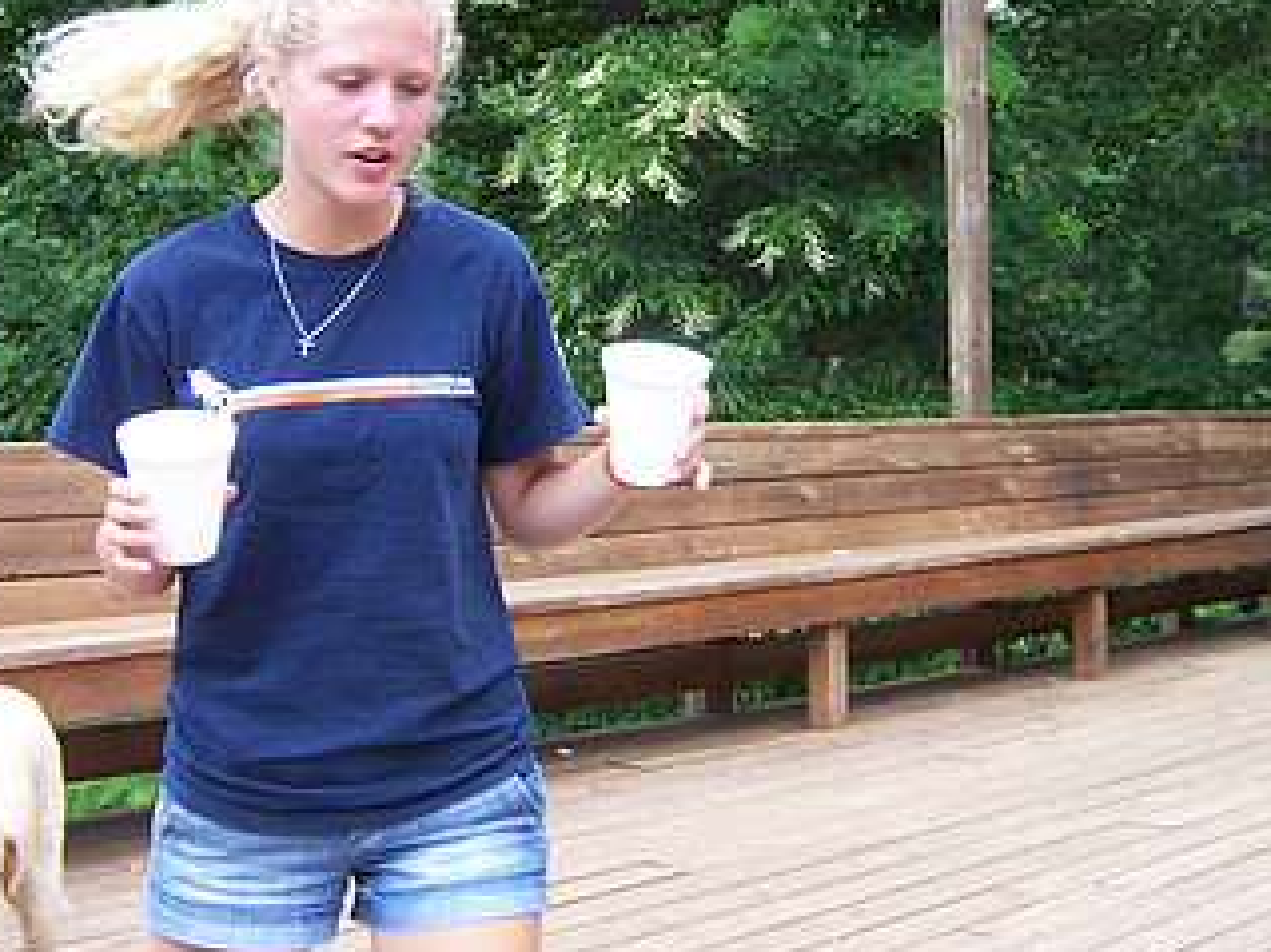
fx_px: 2202
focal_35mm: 60
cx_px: 586
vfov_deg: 24.2
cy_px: 273
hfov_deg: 32.2
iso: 80
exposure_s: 1/180
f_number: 3.4
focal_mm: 5.5
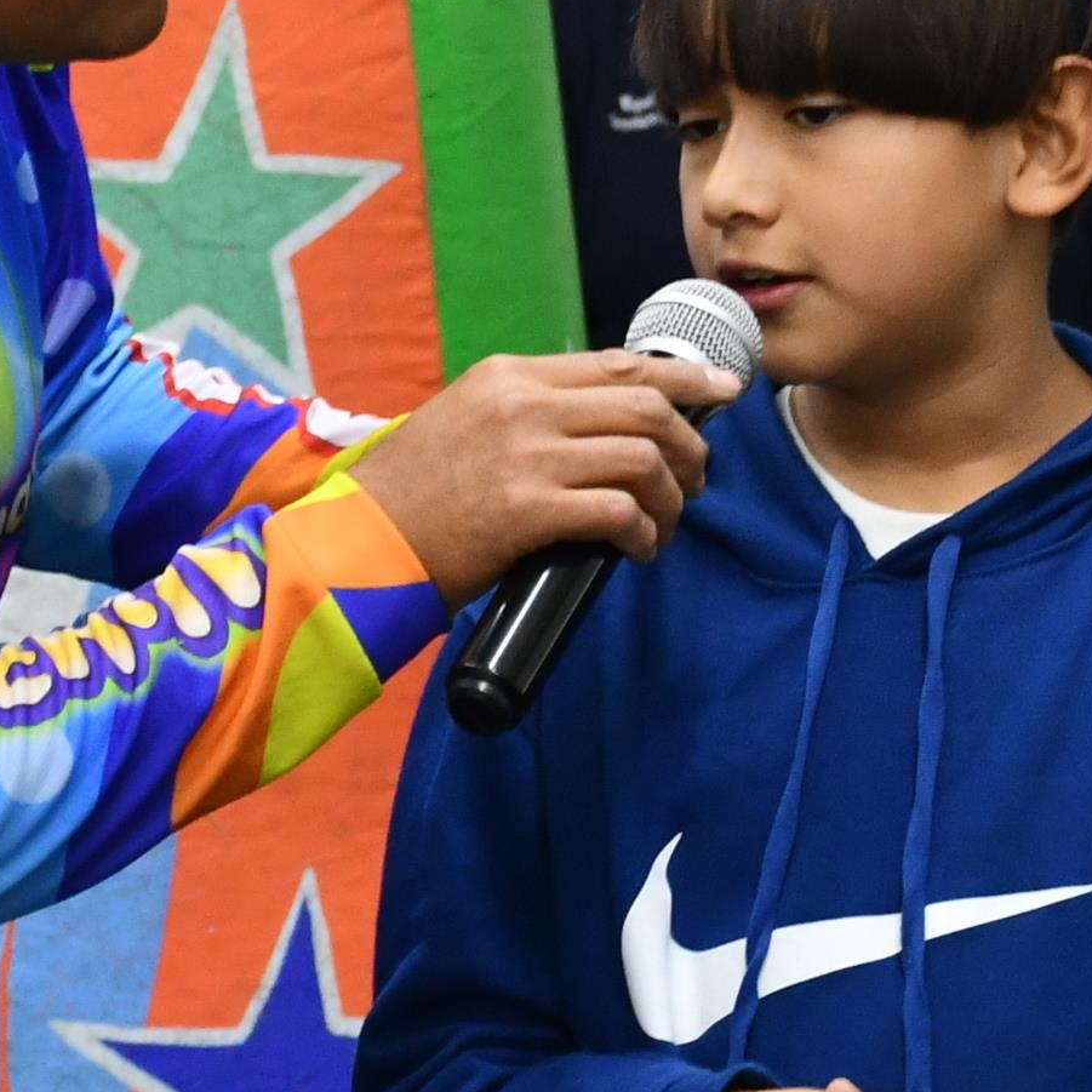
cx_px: 951
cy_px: 492
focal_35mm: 331
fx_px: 11814
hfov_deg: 5.3
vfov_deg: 5.3
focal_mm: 56
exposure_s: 1/30
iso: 1250
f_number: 6.3
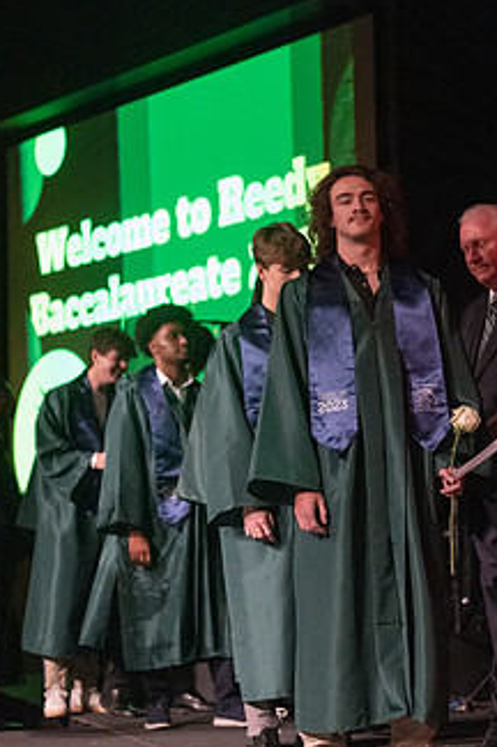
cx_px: 313
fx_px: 2013
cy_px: 416
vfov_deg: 21.0
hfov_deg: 14.1
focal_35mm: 97
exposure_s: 1/1000
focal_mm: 70
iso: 16000
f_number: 2.8
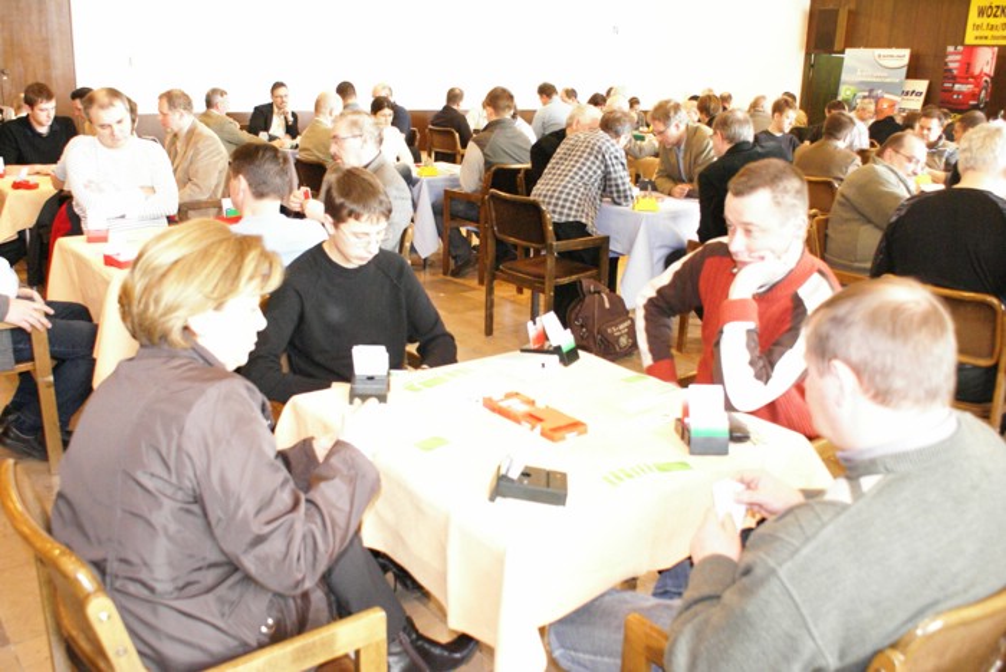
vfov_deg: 43.7
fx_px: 839
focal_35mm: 30
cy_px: 336
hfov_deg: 61.9
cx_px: 503
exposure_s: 1/15
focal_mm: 20
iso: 1600
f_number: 4
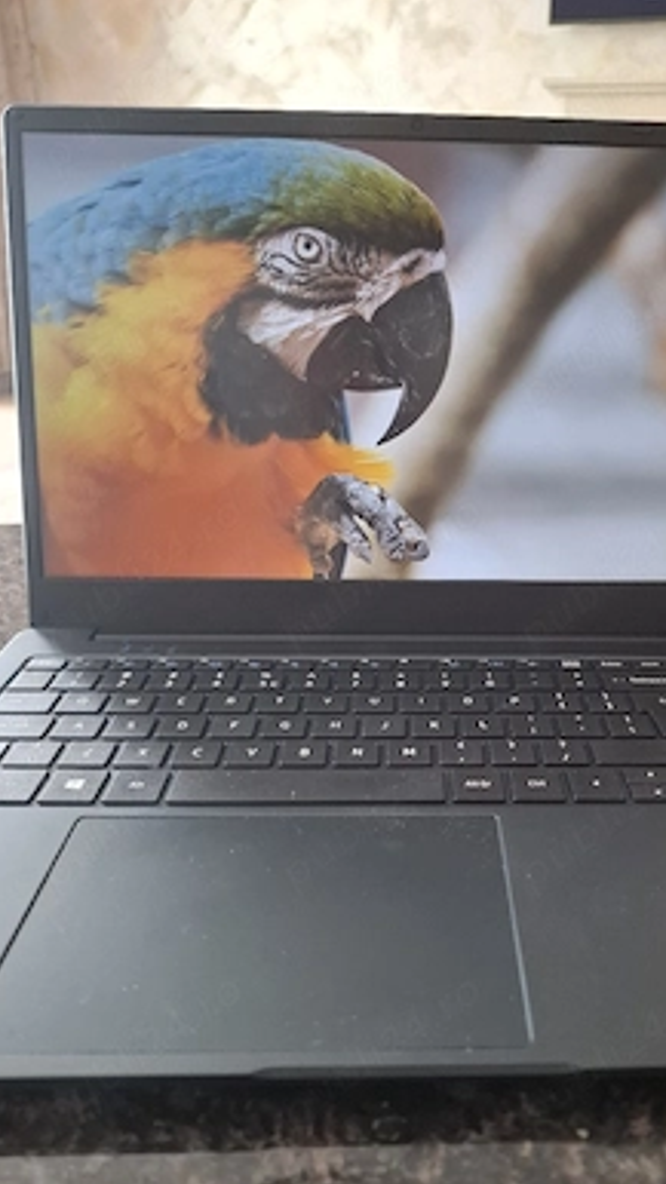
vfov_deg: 71.9
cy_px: 610
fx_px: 817
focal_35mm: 26
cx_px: 442
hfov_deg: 43.8
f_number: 1.8
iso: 160
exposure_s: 1/50
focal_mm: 5.54
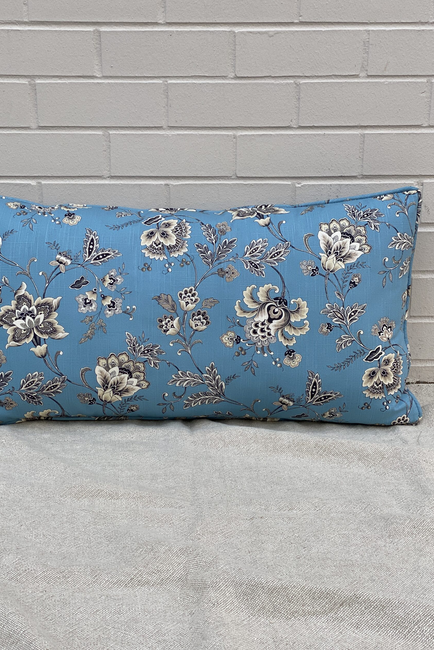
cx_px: 189
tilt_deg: -17.9
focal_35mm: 55
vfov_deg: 36.2
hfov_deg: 24.6
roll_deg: +0.2
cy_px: 320
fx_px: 995
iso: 32
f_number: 2
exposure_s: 1/122
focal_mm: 6
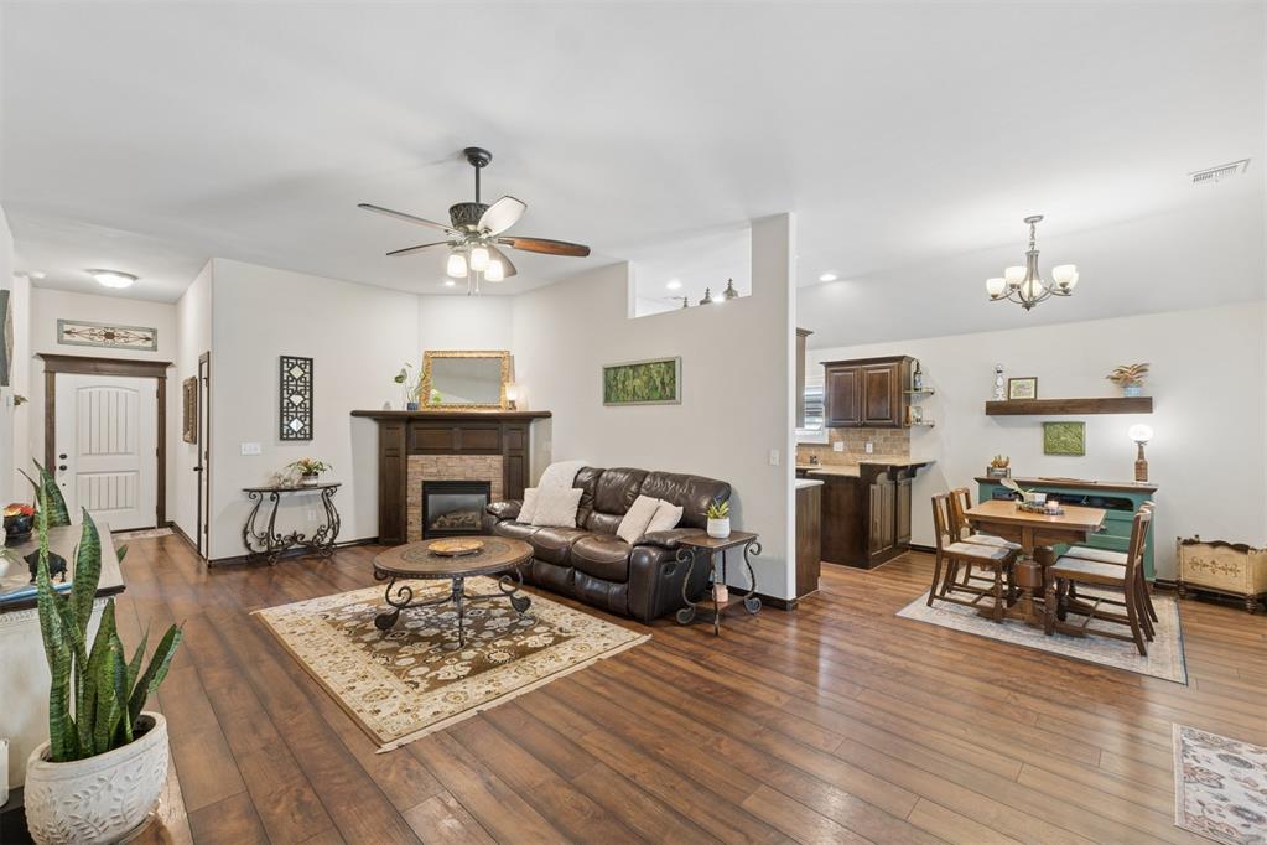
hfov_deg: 100.4
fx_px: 528
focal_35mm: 15
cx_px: 634
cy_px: 422
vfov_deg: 77.3
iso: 200
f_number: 7.1
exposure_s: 1/8
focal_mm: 10
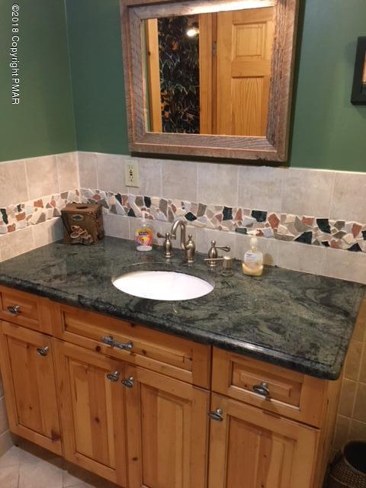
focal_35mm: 29
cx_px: 183
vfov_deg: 61.7
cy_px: 244
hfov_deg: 48.2
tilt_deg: -18.1
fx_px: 409
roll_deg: +0.1
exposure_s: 1/15
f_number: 2.2
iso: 200
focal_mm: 4.15
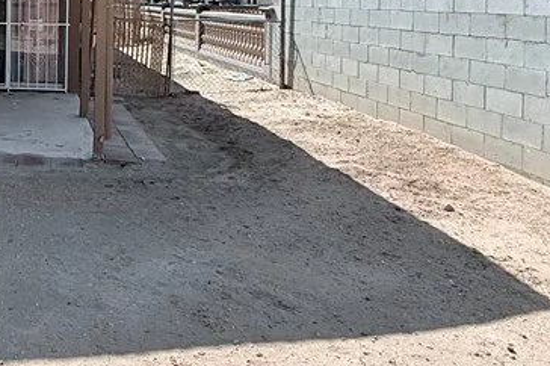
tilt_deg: +0.3
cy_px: 3
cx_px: -42
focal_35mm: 41
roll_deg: -1.0
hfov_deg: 39.6
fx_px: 626
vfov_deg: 30.4
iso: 50
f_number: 2.2
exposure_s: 1/1464
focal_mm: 2.22
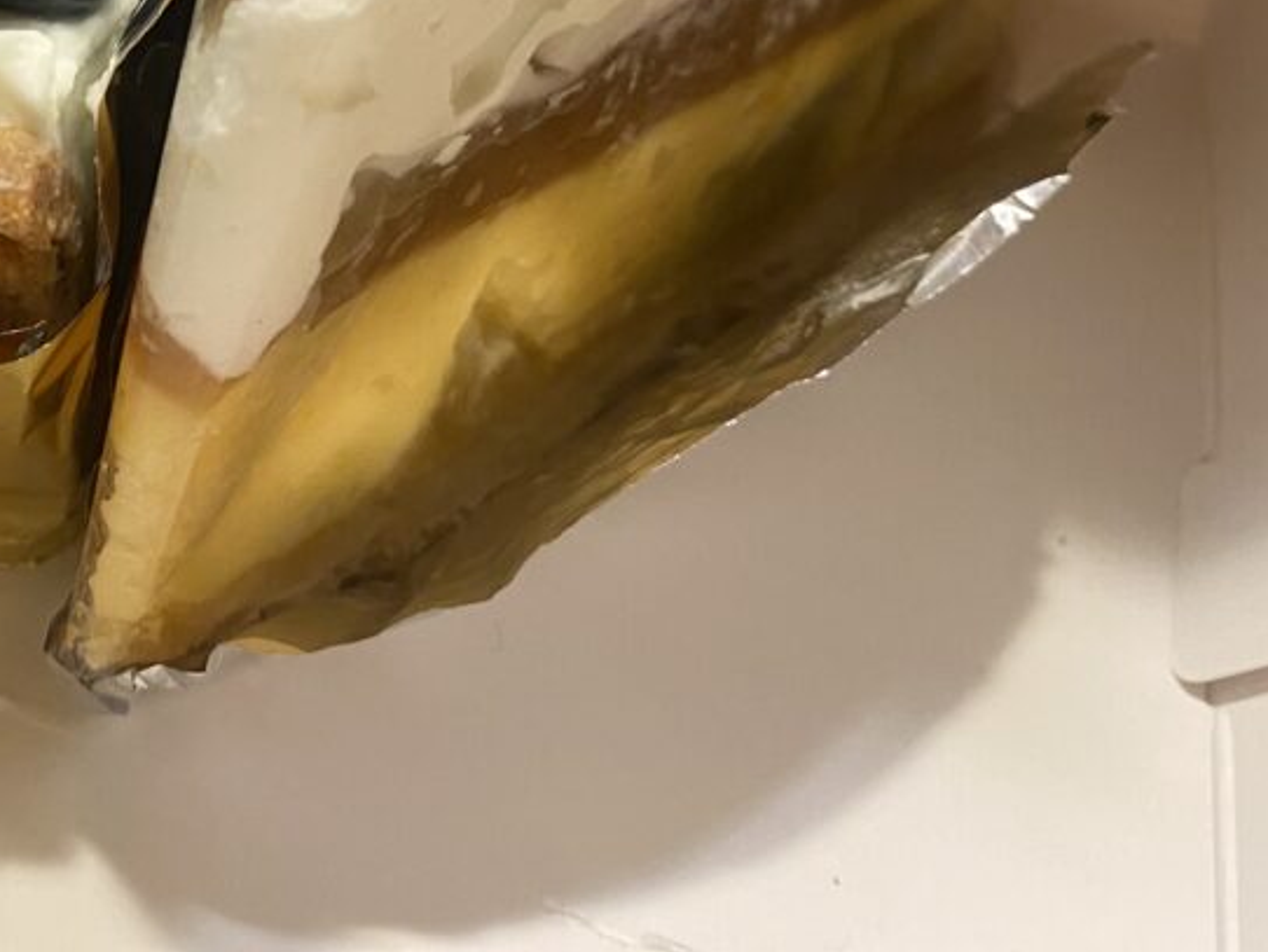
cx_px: 75
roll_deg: -3.2
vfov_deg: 22.9
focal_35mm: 59
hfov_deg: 30.9
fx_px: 2162
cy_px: -168
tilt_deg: -29.2
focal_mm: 4.25
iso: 250
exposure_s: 1/50
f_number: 1.8
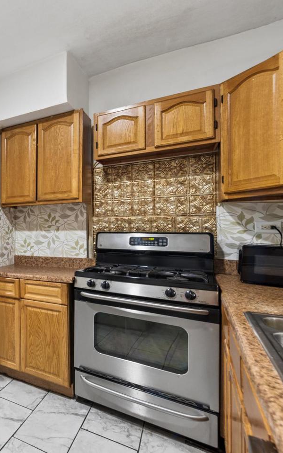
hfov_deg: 40.3
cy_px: 226
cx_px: -43
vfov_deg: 77.2
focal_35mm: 23
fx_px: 284
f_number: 9
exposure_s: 1/2
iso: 250
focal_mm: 15
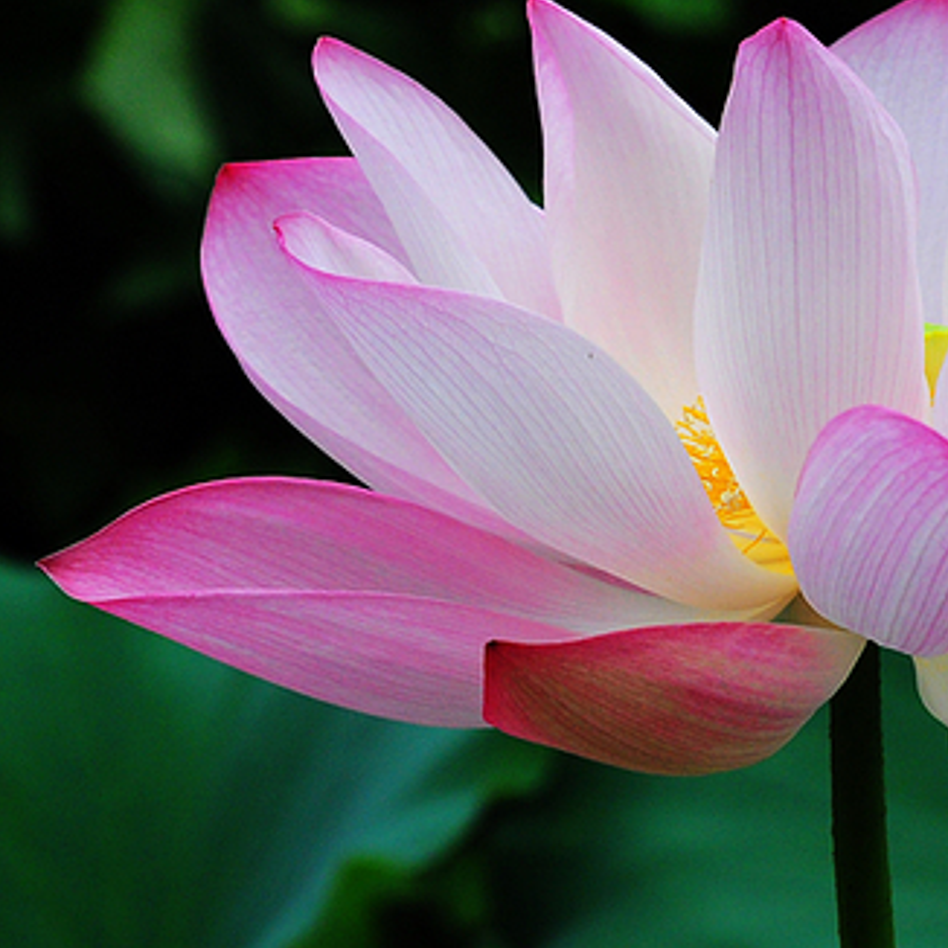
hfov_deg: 6.2
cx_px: 512
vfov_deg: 6.2
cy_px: 273
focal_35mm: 282
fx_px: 8741
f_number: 6.3
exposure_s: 1/1600
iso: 800
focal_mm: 85
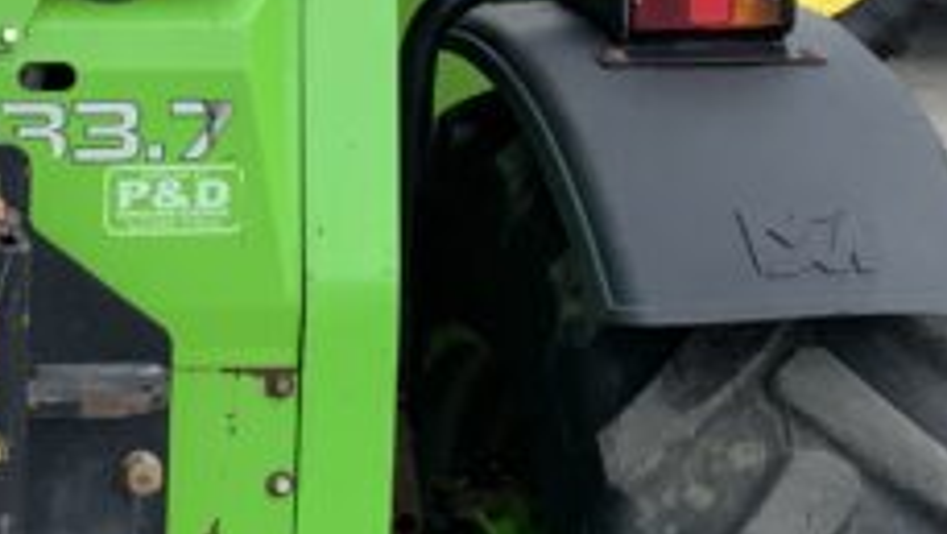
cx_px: 33
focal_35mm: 141
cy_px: 83
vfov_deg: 8.6
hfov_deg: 15.0
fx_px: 3542
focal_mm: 3
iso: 16
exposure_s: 1/770
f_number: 1.8
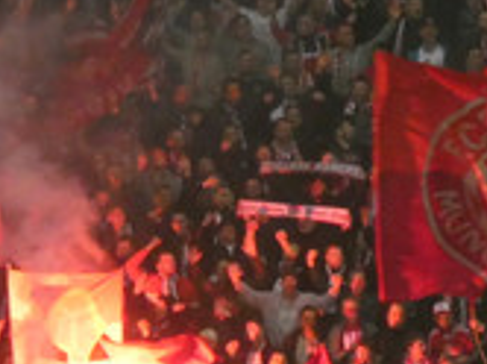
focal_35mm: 964
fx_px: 13543
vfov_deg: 1.5
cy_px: 414
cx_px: -285
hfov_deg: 2.1
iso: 640
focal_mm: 44.8
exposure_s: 1/80
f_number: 5.6
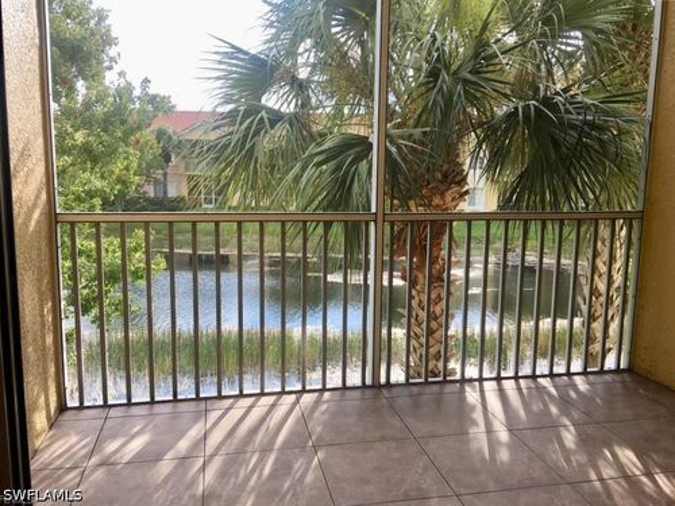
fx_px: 565
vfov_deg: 48.2
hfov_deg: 61.7
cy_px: 253
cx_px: 338
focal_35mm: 29
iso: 25
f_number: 2.2
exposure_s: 1/359
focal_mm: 4.15
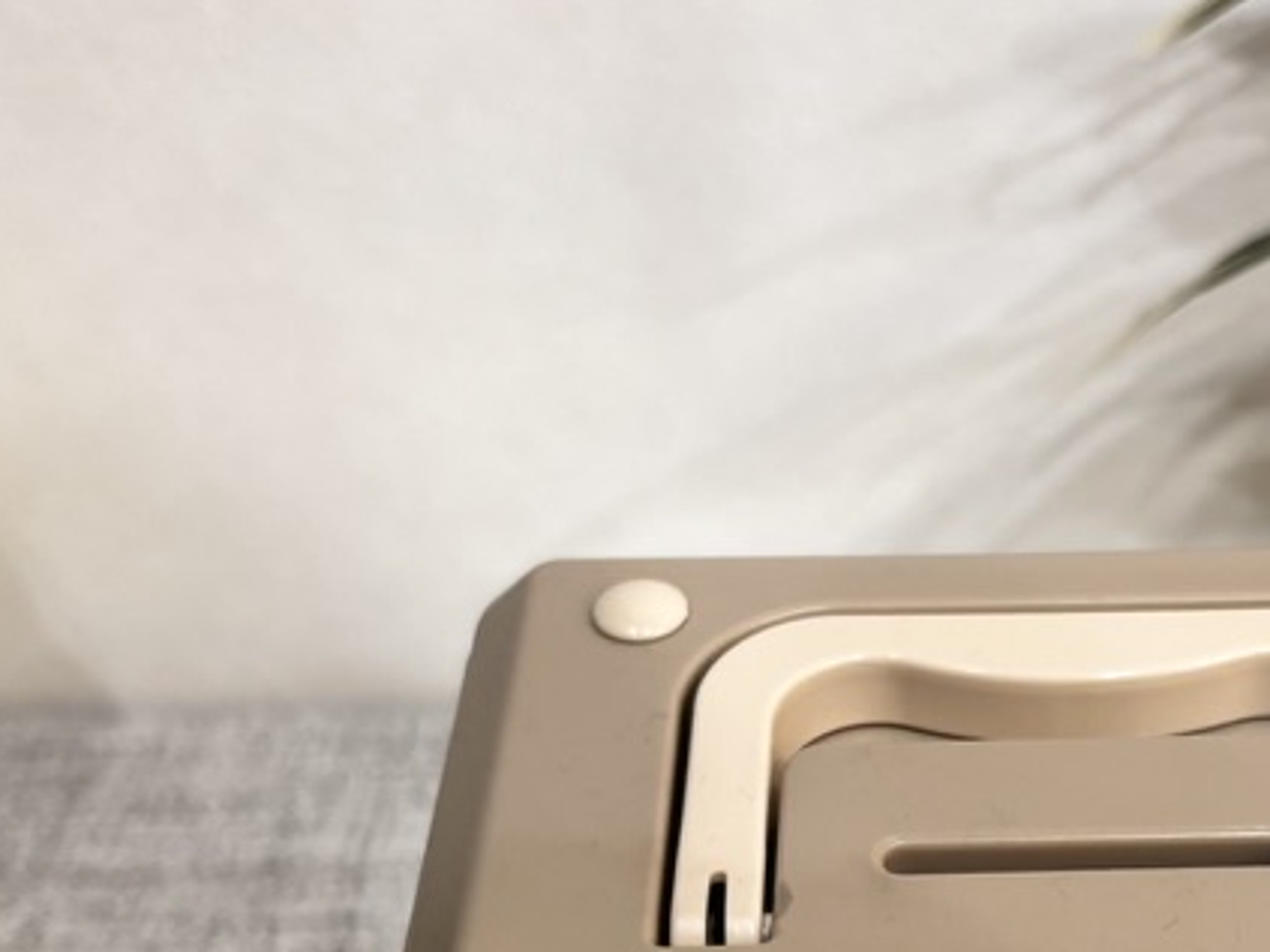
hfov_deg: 29.9
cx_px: 1039
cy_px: 895
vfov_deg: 22.6
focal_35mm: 63
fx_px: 2311
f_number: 1.6
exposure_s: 1/60
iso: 125
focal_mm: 5.96
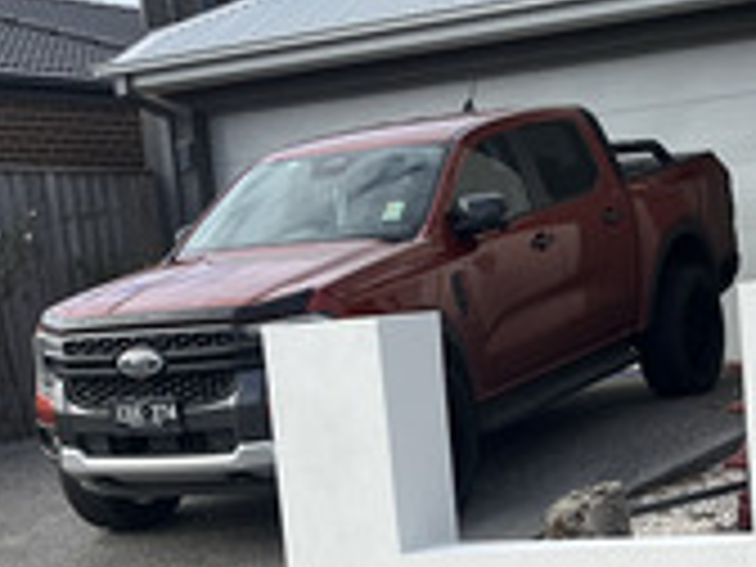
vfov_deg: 15.4
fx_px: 2031
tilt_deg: -10.5
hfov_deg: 21.1
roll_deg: +5.1
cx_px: 450
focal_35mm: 93
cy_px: 639
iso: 50
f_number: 1.6
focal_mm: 5.1
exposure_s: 1/2024
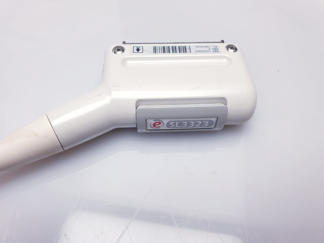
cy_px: 122
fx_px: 243
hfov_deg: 67.3
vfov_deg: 53.1
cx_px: 162
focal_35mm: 26
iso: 50
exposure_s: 1/100
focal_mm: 4.3
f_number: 2.4
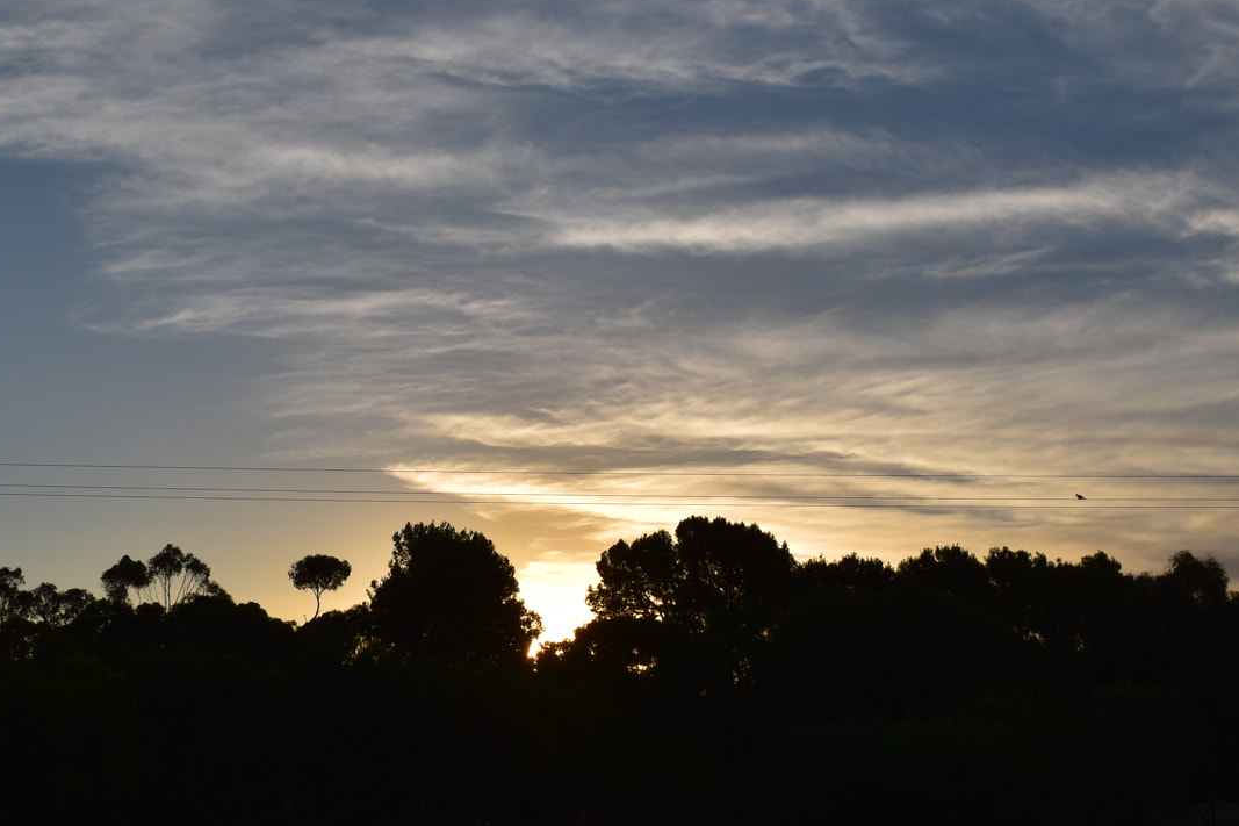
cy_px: 482
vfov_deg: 22.3
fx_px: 2090
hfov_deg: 33.0
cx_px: 548
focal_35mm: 61
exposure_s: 1/1000
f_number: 9
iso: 200
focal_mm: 27
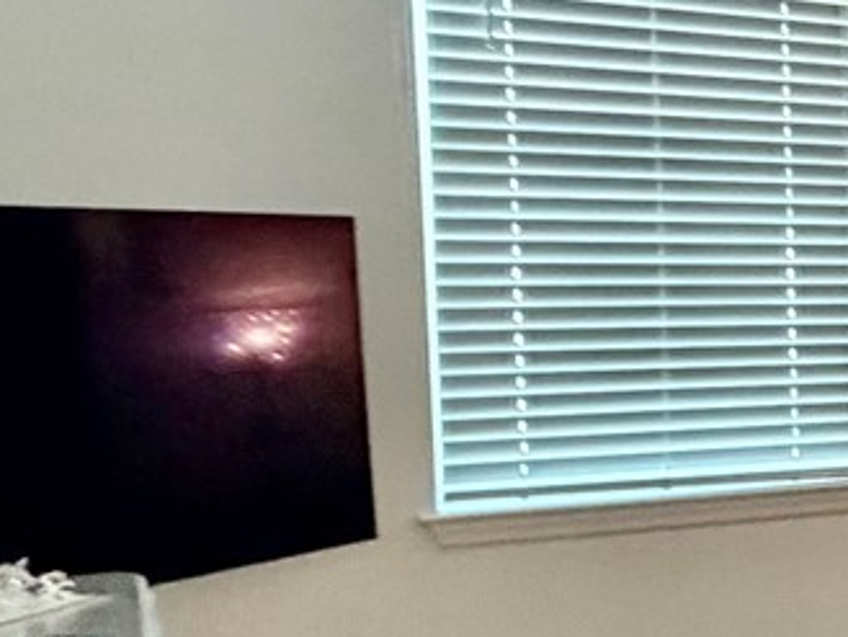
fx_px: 1666
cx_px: 1436
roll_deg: +0.6
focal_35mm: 68
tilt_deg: -2.3
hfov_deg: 21.3
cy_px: 384
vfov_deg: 21.6
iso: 500
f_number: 2.2
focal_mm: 2.22
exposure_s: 1/60
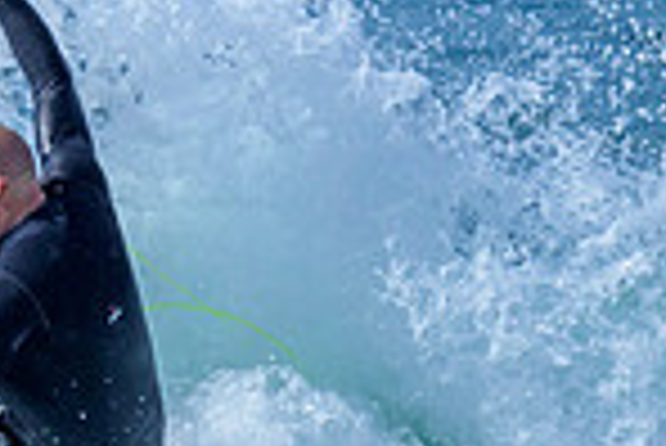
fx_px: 79738
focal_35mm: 4306
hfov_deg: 0.5
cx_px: -264
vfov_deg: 0.3
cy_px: 488
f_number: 6.3
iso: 160
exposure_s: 1/2000
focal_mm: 800
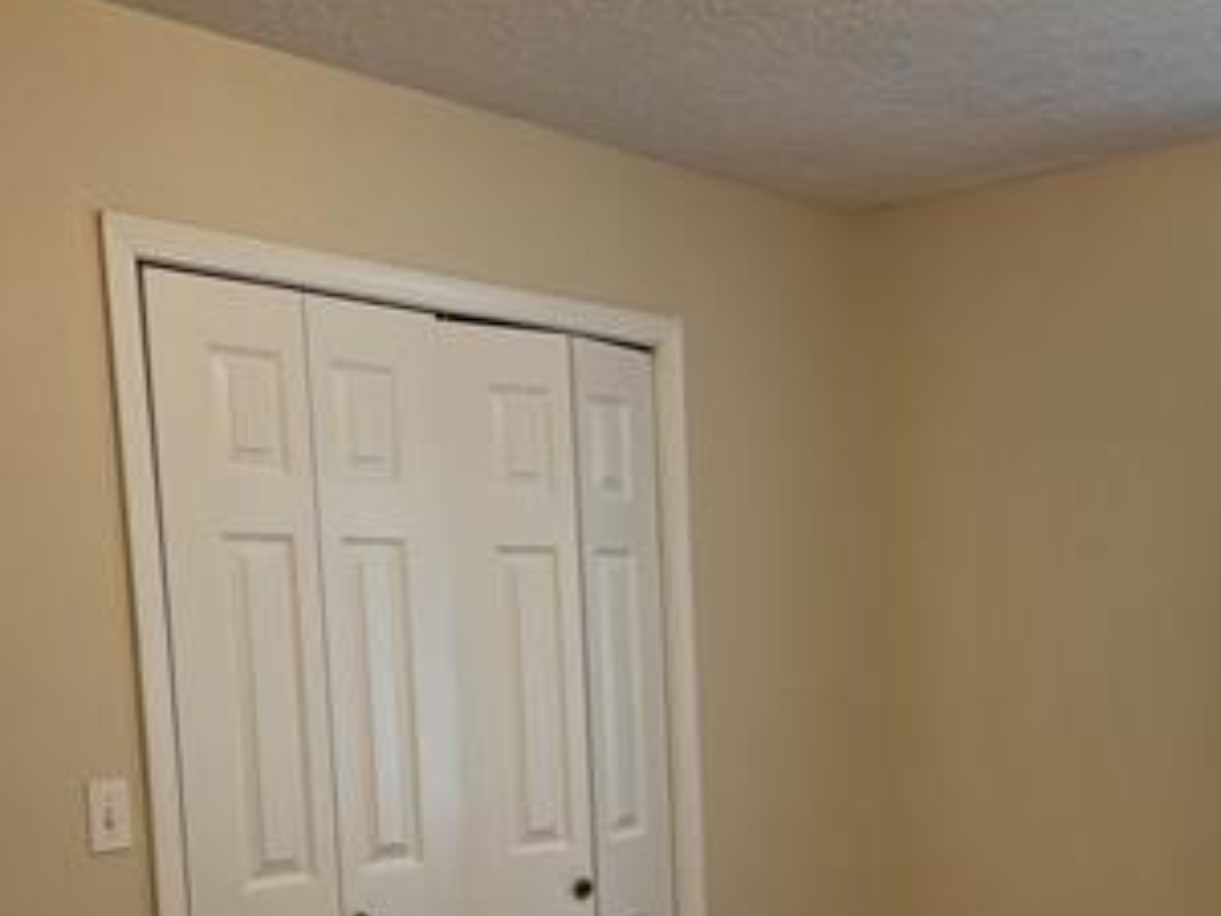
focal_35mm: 49
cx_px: 781
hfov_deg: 38.6
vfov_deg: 28.7
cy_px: 802
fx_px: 1728
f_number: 1.8
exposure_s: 1/120
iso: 320
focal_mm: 5.4
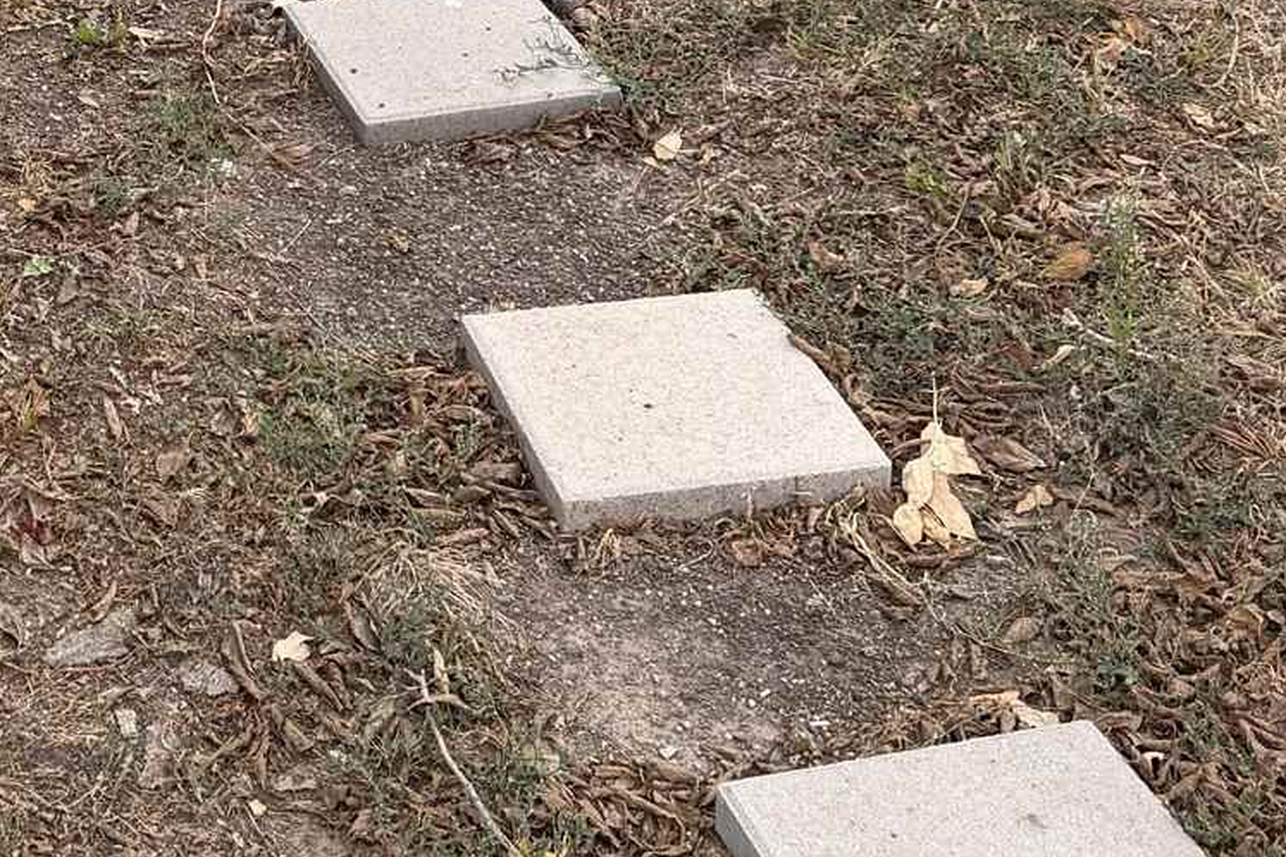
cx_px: -3
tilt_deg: -12.8
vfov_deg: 15.8
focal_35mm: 77
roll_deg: +1.2
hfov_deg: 25.0
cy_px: -546
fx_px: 2750
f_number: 1.78
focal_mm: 6.76
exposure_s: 1/303
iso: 100
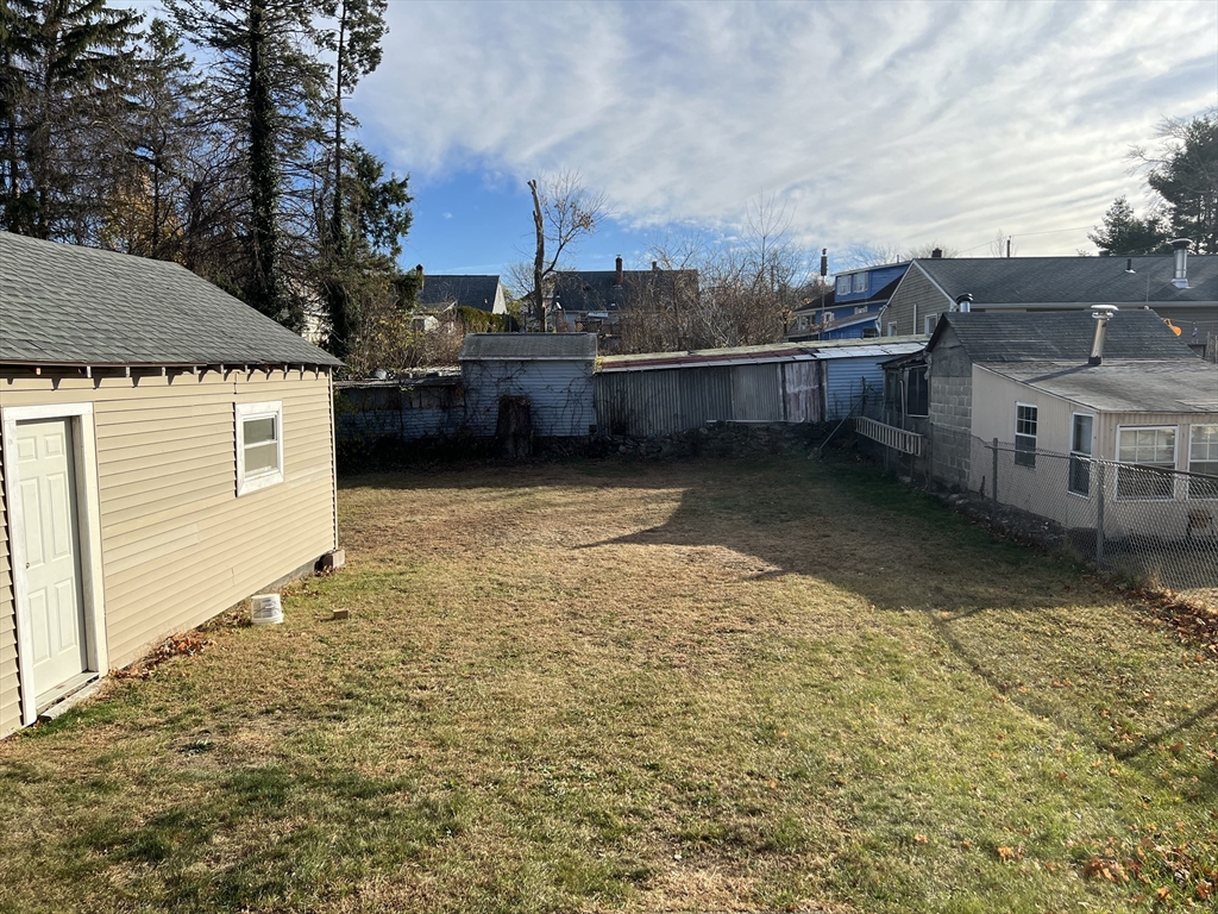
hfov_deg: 67.3
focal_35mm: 26
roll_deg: +0.2
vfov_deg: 53.1
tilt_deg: -6.4
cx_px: 609
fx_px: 915
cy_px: 457
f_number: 1.5
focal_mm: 5.7
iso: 50
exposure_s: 1/3968
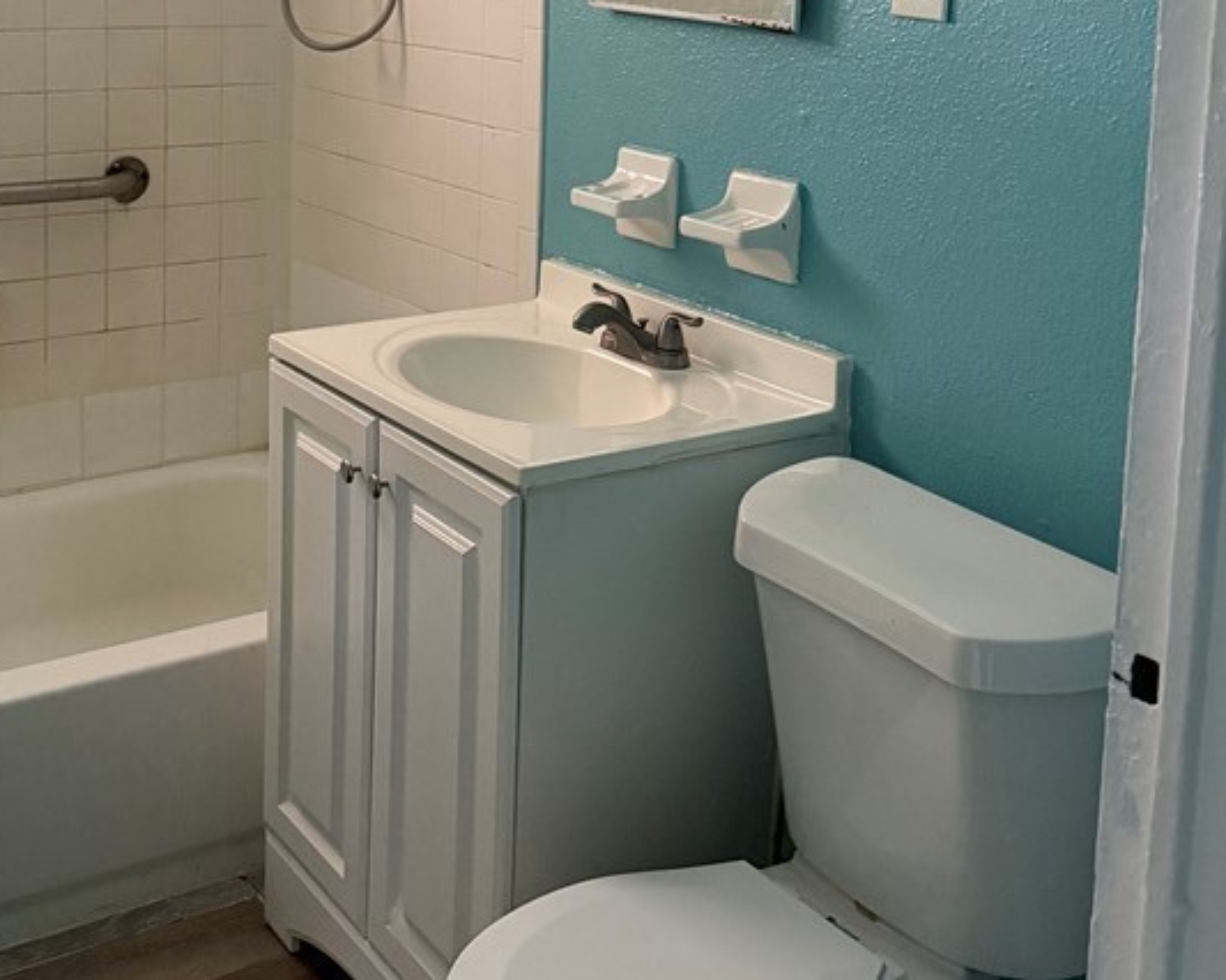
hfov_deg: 40.9
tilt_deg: -6.2
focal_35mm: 45
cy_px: 101
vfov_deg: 31.8
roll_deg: -2.2
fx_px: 1632
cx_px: 462
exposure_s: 1/60
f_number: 1.78
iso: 800
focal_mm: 6.76
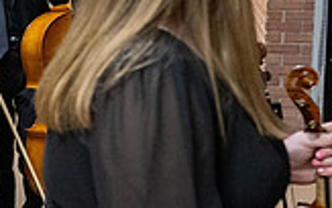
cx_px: -4
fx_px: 787
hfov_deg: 22.8
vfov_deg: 14.9
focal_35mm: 87
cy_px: 36
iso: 6400
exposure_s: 1/250
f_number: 2.8
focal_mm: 24
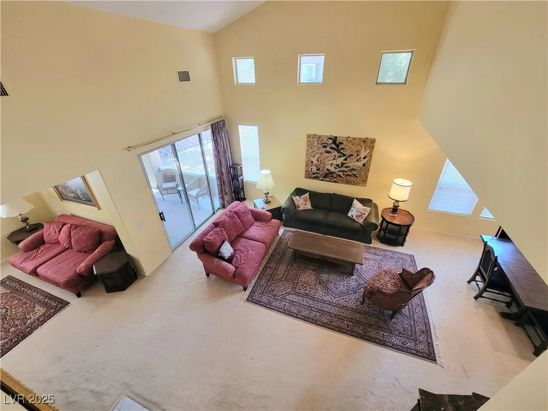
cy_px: 206
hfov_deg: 106.2
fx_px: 206
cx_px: 274
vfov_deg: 89.9
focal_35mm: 13
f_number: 2.2
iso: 250
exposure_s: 1/60.2
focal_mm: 2.2
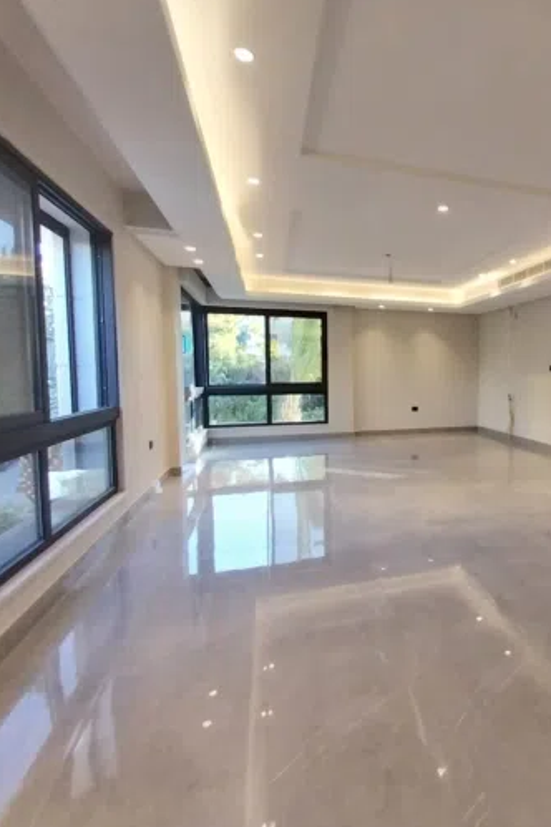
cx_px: 458
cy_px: 404
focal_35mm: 19
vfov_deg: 86.9
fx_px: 436
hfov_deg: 58.4
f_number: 2.2
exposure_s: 1/50
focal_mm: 1.3
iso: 160
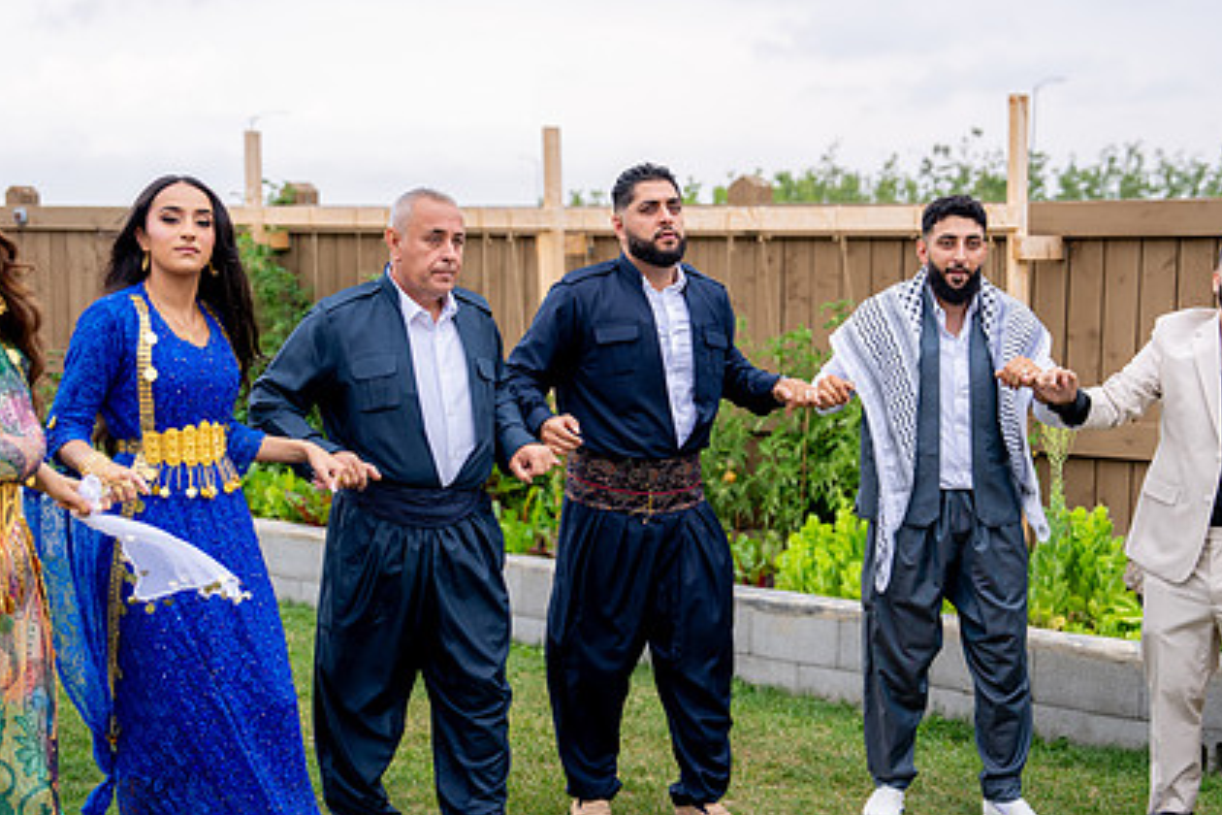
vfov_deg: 23.3
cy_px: 511
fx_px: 1969
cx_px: 687
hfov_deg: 34.4
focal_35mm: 58
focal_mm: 42
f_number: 2.8
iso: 100
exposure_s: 1/500
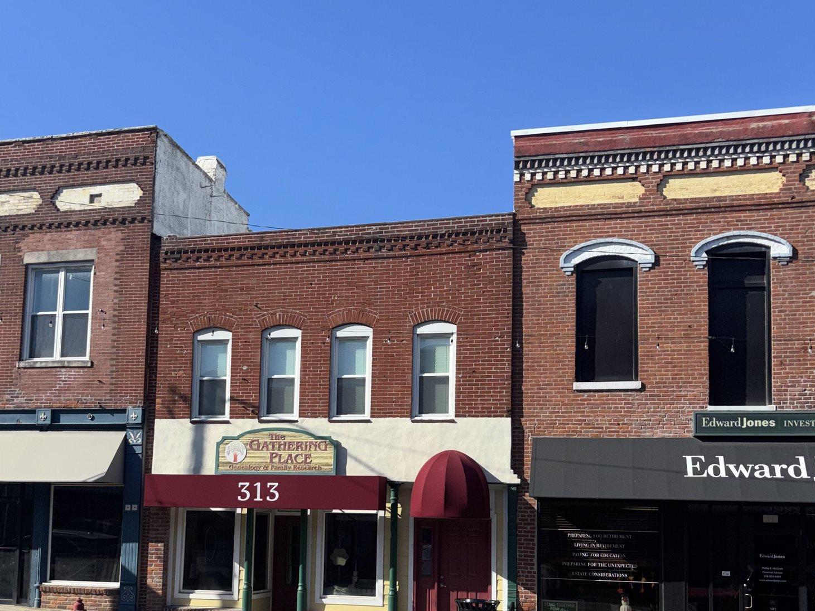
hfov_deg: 45.6
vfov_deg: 34.4
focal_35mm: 41
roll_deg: -1.6
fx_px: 965
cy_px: 455
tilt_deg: +5.8
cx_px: 339
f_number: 1.6
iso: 32
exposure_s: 1/4255
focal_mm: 5.96
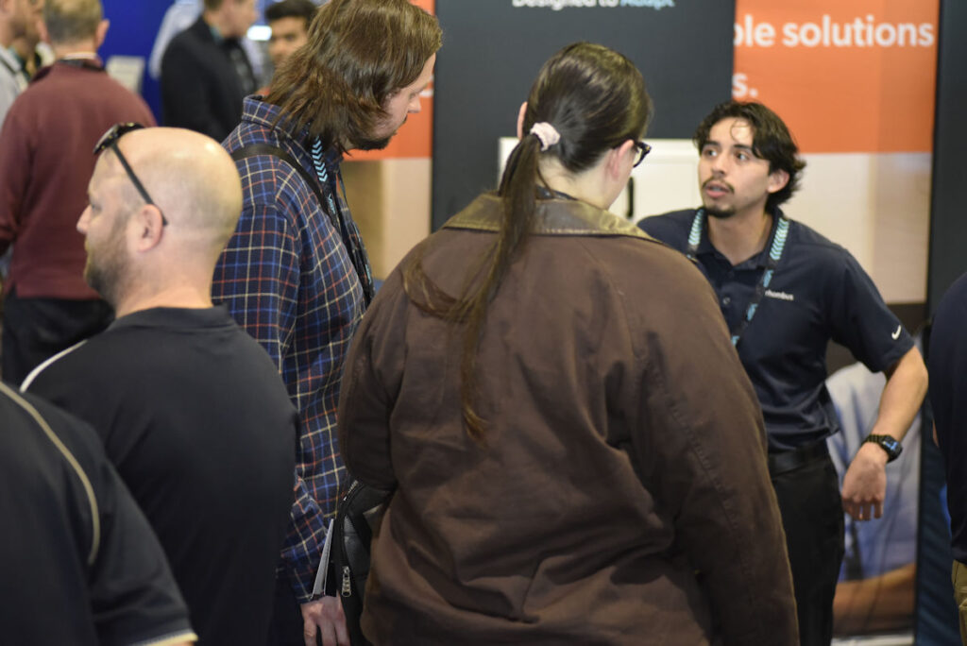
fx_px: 2688
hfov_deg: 20.4
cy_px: 323
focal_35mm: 100
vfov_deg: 13.7
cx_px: 484
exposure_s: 1/125
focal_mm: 100
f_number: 2.8
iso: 4500
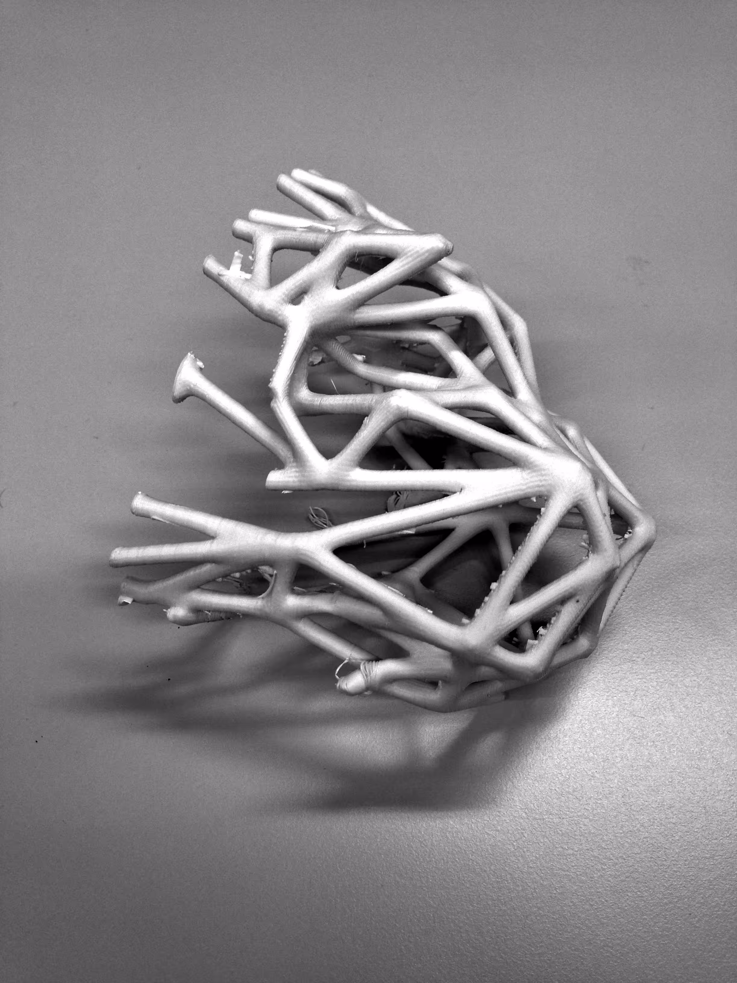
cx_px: 368
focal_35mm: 33
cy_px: 492
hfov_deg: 42.9
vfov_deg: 55.4
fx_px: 937
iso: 50
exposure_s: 1/30
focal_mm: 4.12
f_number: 2.4
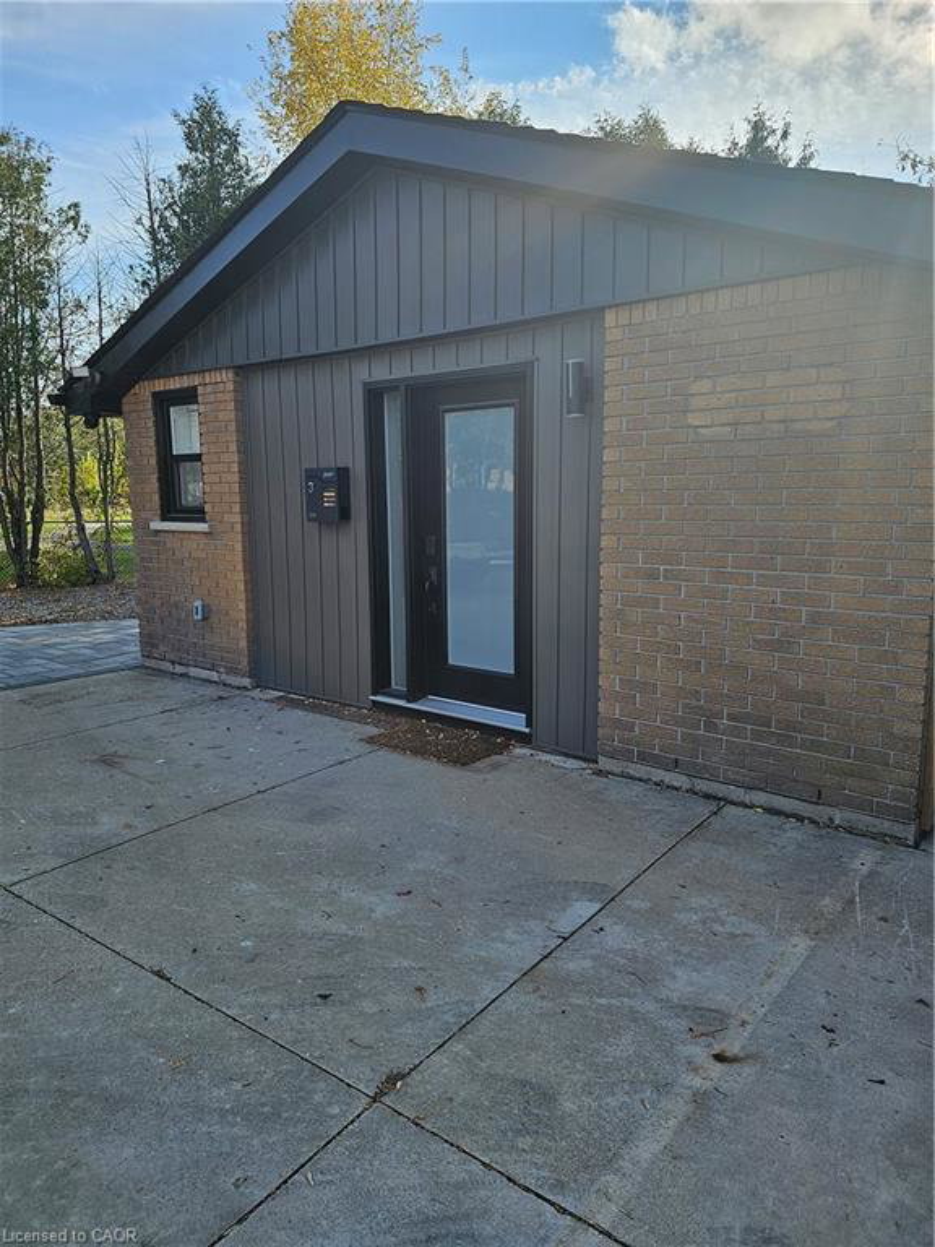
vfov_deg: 73.9
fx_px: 828
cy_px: 624
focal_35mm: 23
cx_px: 468
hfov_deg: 58.9
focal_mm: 6.3
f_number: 1.7
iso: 10
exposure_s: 1/526
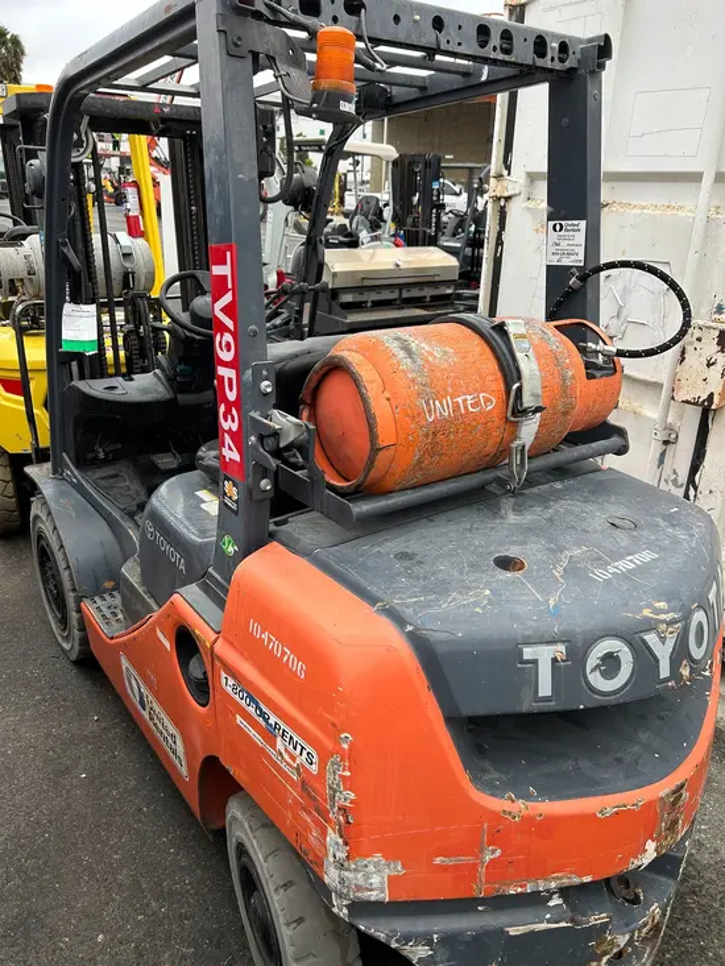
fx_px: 726
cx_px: 362
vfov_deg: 67.3
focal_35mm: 26
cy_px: 483
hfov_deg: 53.1
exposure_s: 1/539
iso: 50
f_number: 1.5
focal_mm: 5.7
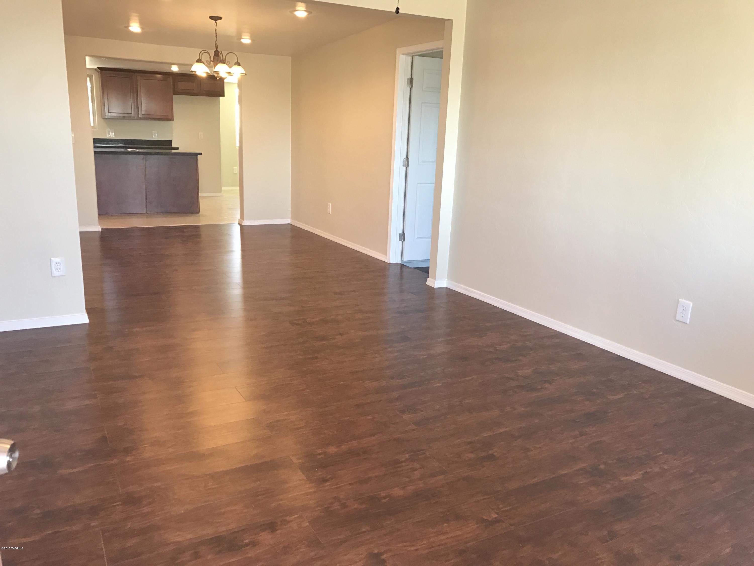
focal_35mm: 28
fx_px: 610
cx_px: 377
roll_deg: -2.8
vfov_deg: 49.7
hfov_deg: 63.4
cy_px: 283
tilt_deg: -14.2
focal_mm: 3.99
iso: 32
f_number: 1.8
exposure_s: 1/30
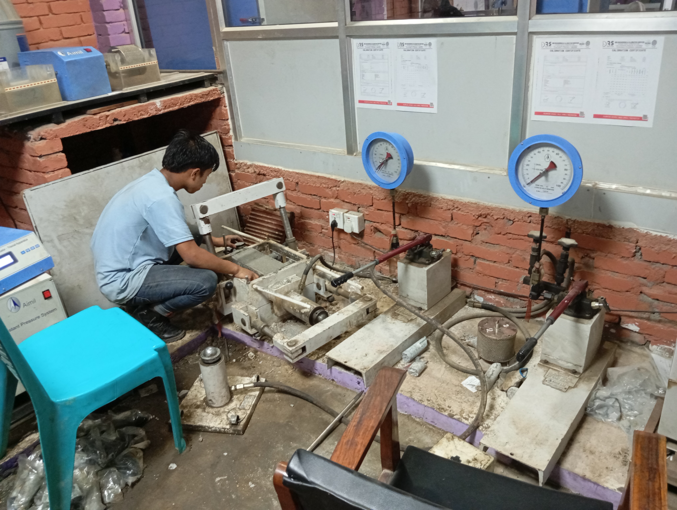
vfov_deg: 49.9
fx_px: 548
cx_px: 338
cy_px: 255
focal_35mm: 28
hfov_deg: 63.4
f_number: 1.8
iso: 1132
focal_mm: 4.22
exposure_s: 1/25
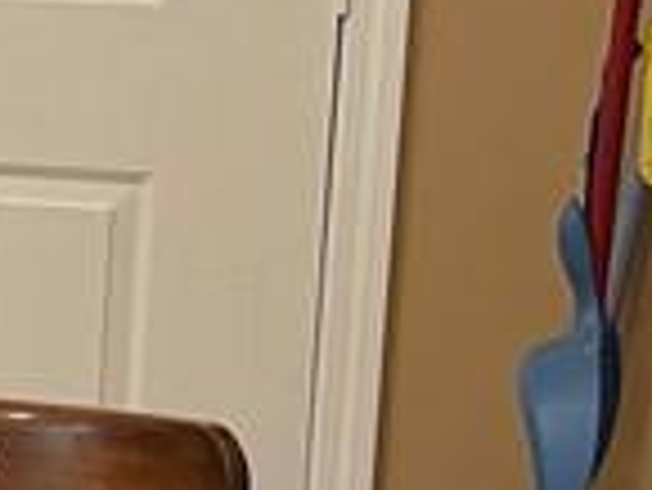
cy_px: 153
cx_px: -1322
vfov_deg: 8.1
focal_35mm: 183
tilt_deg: -10.1
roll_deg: +0.7
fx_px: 3450
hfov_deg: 8.8
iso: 100
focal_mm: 5.7
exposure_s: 1/60
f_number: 1.5
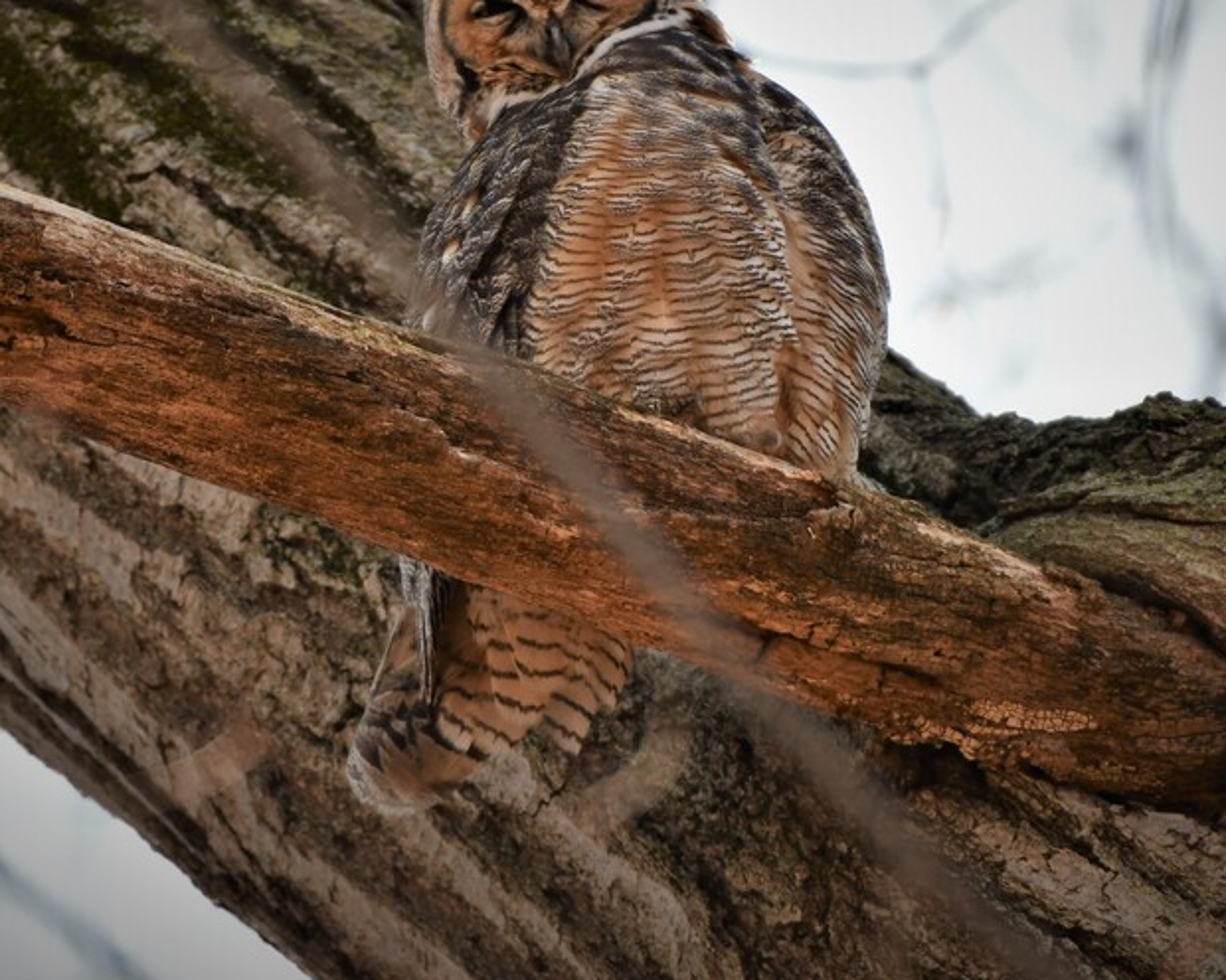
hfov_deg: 1.7
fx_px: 42199
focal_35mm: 1163
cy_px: 321
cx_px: 599
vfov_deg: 1.3
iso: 640
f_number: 5.6
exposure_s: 1/400
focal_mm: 500
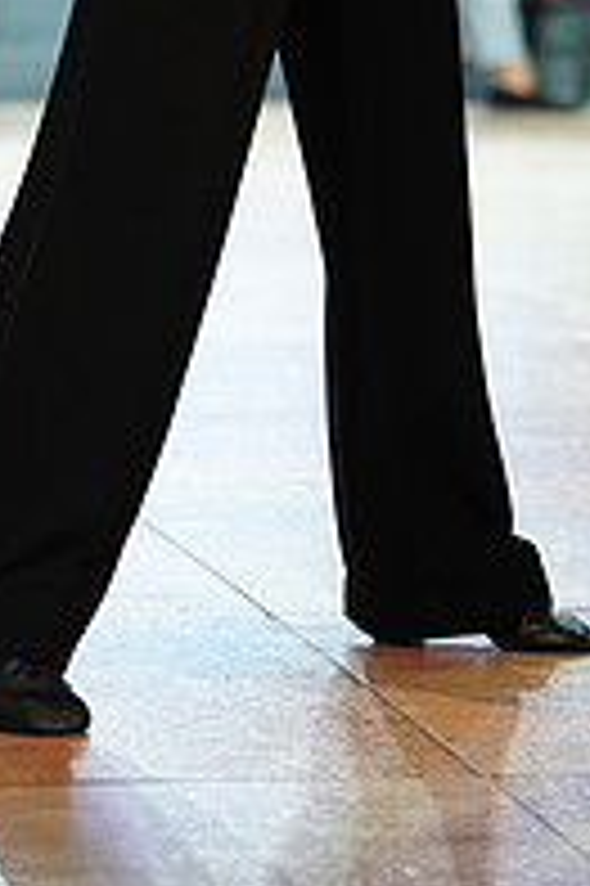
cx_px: 601
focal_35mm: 289
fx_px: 7117
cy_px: -324
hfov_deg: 4.7
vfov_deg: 7.1
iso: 1000
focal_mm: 98
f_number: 2.8
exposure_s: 1/400
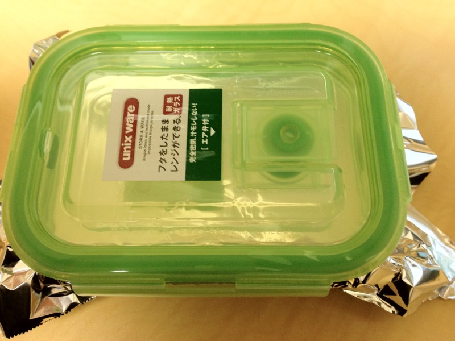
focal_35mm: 35
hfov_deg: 52.6
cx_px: 228
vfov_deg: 40.7
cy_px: 170
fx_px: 460
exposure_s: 1/20
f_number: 2.4
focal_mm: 4.28
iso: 200
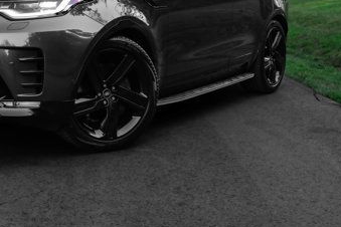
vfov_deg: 19.7
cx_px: 72
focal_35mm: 68
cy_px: 29
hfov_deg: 29.1
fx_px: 644
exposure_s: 1/400
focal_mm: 36
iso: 640
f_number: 5
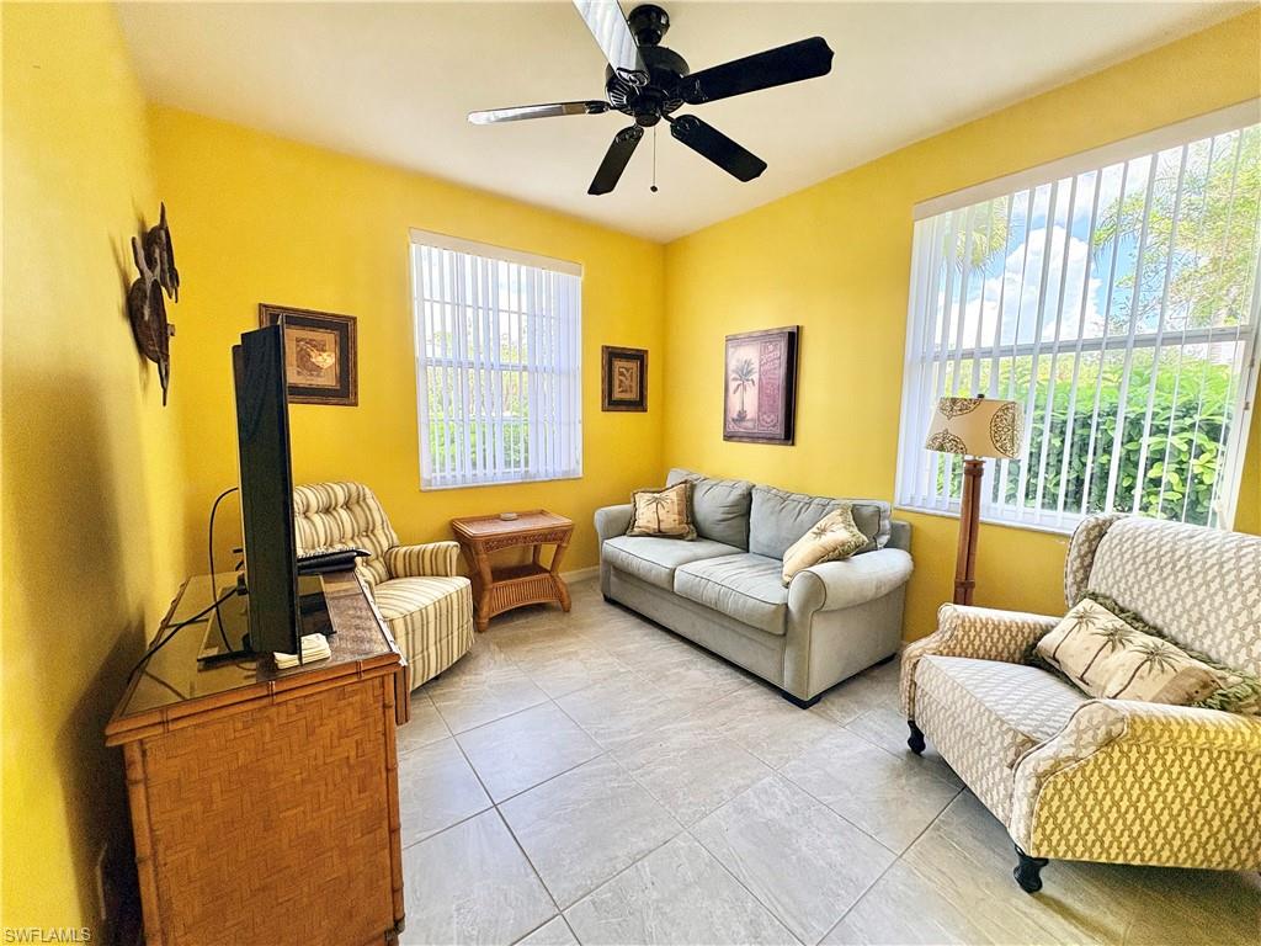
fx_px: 510
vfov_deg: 85.7
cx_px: 630
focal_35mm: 14
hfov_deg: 102.1
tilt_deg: -5.7
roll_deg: +0.3
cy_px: 473
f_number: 2.2
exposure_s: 1/120
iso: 160
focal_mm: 2.22
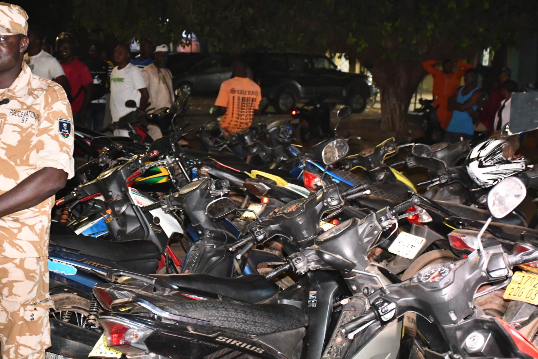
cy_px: 180
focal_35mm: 67
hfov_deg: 30.1
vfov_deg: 20.3
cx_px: 269
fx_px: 1001
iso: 6400
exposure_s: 1/60
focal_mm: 45
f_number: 4.5
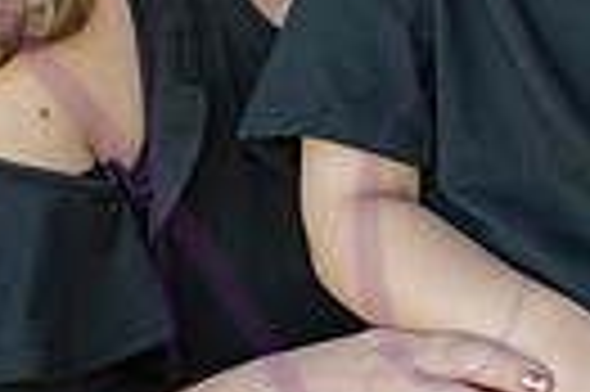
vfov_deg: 3.8
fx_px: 5811
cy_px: -214
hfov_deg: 5.8
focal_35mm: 355
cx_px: 604
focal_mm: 80
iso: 400
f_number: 4.5
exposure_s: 1/400
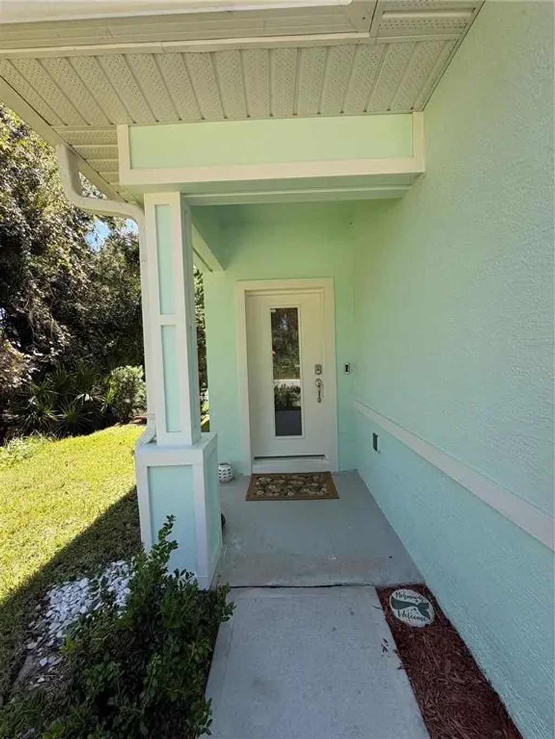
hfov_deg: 85.7
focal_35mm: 14
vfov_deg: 102.1
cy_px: 370
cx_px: 278
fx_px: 299
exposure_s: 1/502
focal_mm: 2.22
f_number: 2.2
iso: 64
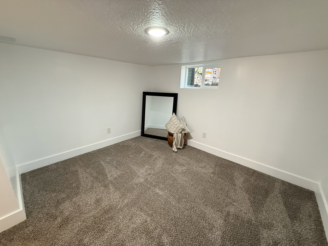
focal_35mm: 14
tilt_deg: -14.4
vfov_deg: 85.7
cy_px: 123
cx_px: 164
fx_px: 133
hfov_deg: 102.1
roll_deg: -2.2
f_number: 2.2
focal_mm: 2.22
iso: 250
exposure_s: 1/60
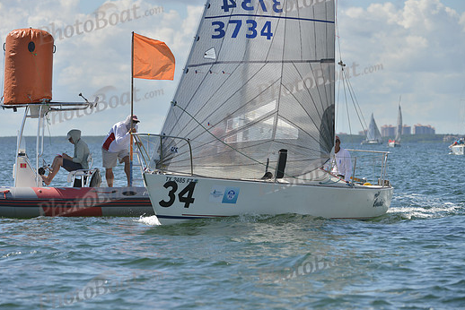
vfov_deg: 6.1
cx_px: 211
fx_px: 2895
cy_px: 138
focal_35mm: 224
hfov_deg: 9.2
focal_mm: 200
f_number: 6.3
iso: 200
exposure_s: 1/1250
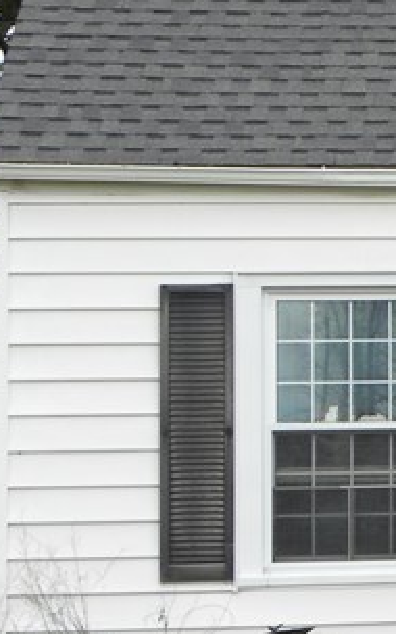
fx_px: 2832
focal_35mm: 164
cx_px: 938
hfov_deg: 7.5
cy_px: 365
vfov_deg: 12.8
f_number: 3.2
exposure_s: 1/87.4
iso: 64
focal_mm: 8.2
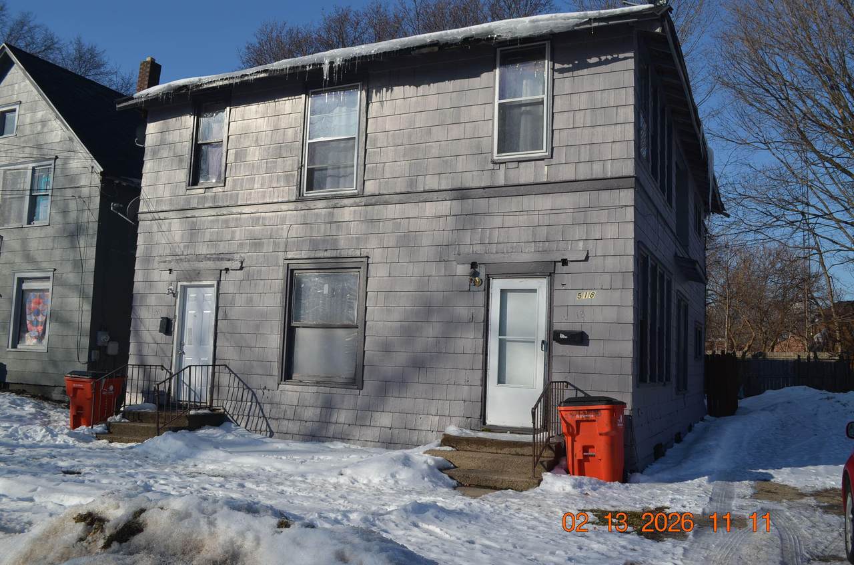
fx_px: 710
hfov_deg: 62.0
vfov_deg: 43.4
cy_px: 282
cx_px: 427
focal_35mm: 30
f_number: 8
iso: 125
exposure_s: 1/250
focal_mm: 20
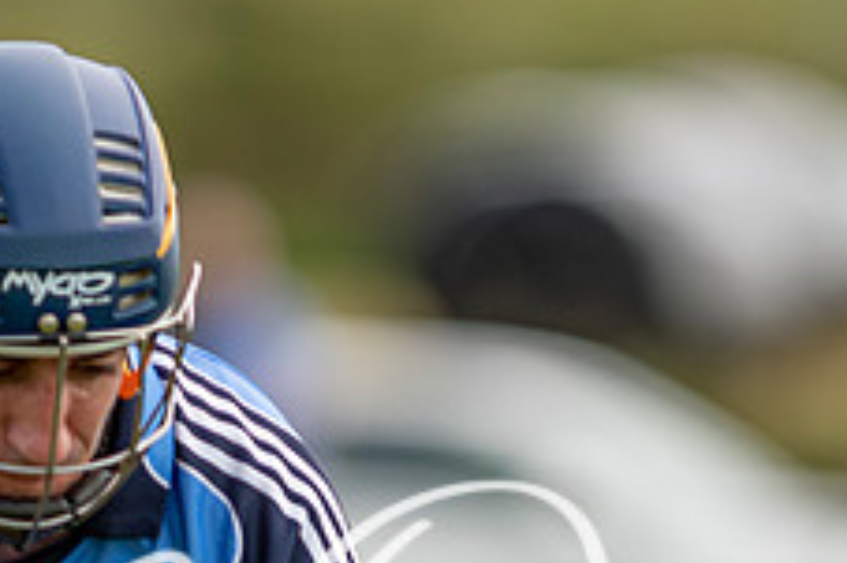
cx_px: -164
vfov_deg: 1.2
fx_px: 27601
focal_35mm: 1174
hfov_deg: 1.8
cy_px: 550
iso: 140
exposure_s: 1/1600
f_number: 2.8
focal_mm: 300
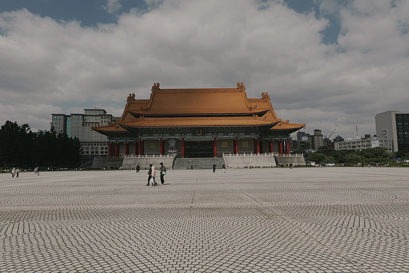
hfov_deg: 73.7
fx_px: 273
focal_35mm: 24
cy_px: 136
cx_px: 204
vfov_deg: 53.1
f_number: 8
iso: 640
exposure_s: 1/2500
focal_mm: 24
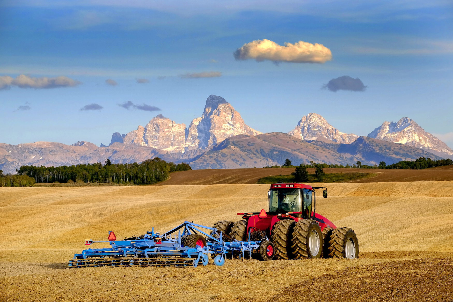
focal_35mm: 183
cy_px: 151
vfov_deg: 7.5
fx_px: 2303
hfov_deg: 11.2
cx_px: 226
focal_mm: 121.8
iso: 200
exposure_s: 1/240
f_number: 8
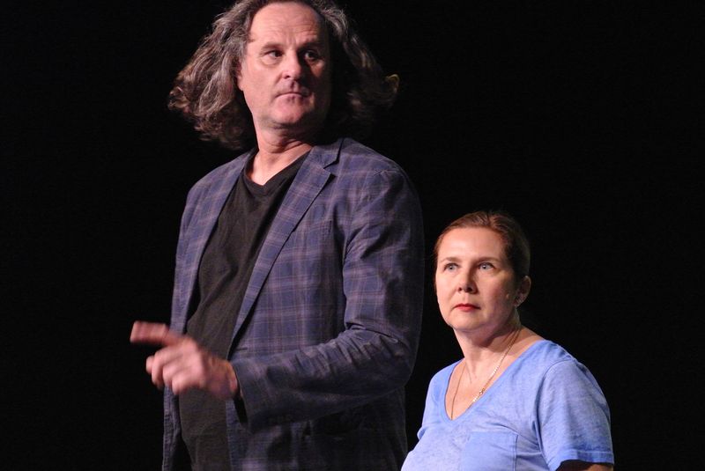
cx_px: 352
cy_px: 236
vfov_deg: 6.6
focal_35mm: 208
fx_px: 4077
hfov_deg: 9.9
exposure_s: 1/60
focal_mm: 77.1
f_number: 4.8
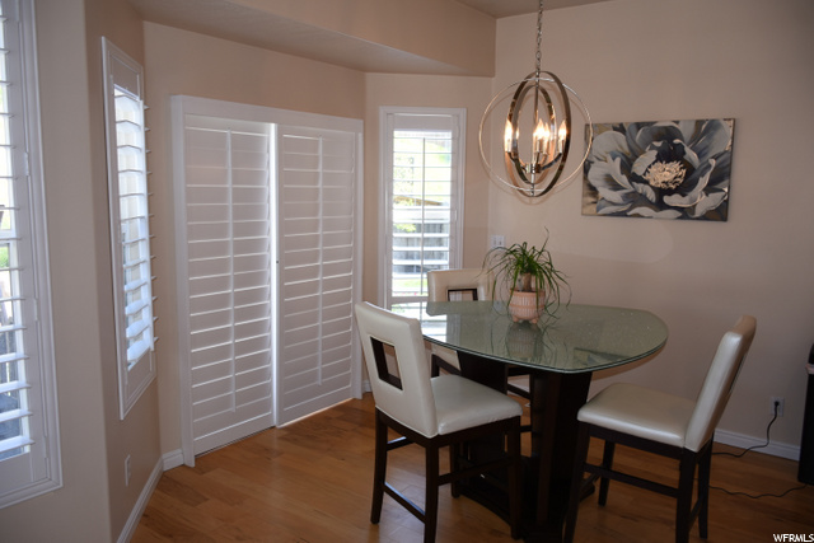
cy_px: 272
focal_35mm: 27
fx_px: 611
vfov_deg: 48.0
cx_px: 407
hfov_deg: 67.4
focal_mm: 18
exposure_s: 1/60
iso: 125
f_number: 3.5
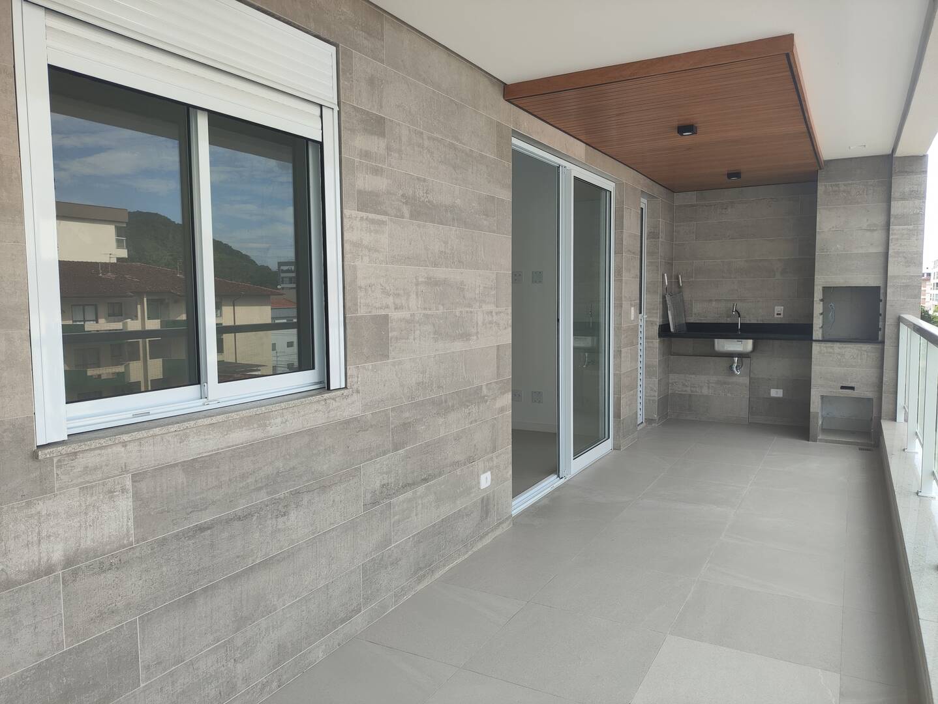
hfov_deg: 71.6
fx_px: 651
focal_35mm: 24
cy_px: 352
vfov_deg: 56.9
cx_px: 469
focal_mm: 4.68
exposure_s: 1/354
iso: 50
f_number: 1.8
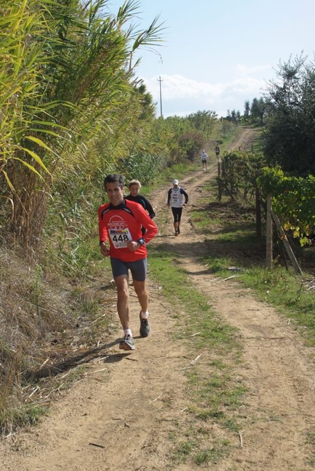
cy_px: 236
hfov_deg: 28.1
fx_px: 629
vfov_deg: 41.1
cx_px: 158
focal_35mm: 48
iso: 200
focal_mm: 32
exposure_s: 1/500
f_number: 7.1
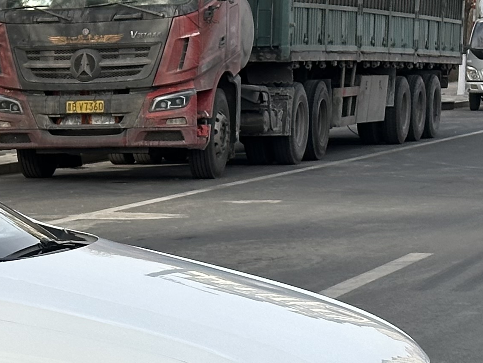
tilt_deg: -8.0
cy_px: 371
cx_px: -338
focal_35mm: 170
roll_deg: +0.4
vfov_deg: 8.7
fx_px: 2373
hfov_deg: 11.0
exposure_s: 1/2252
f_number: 1.78
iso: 64
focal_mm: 6.86
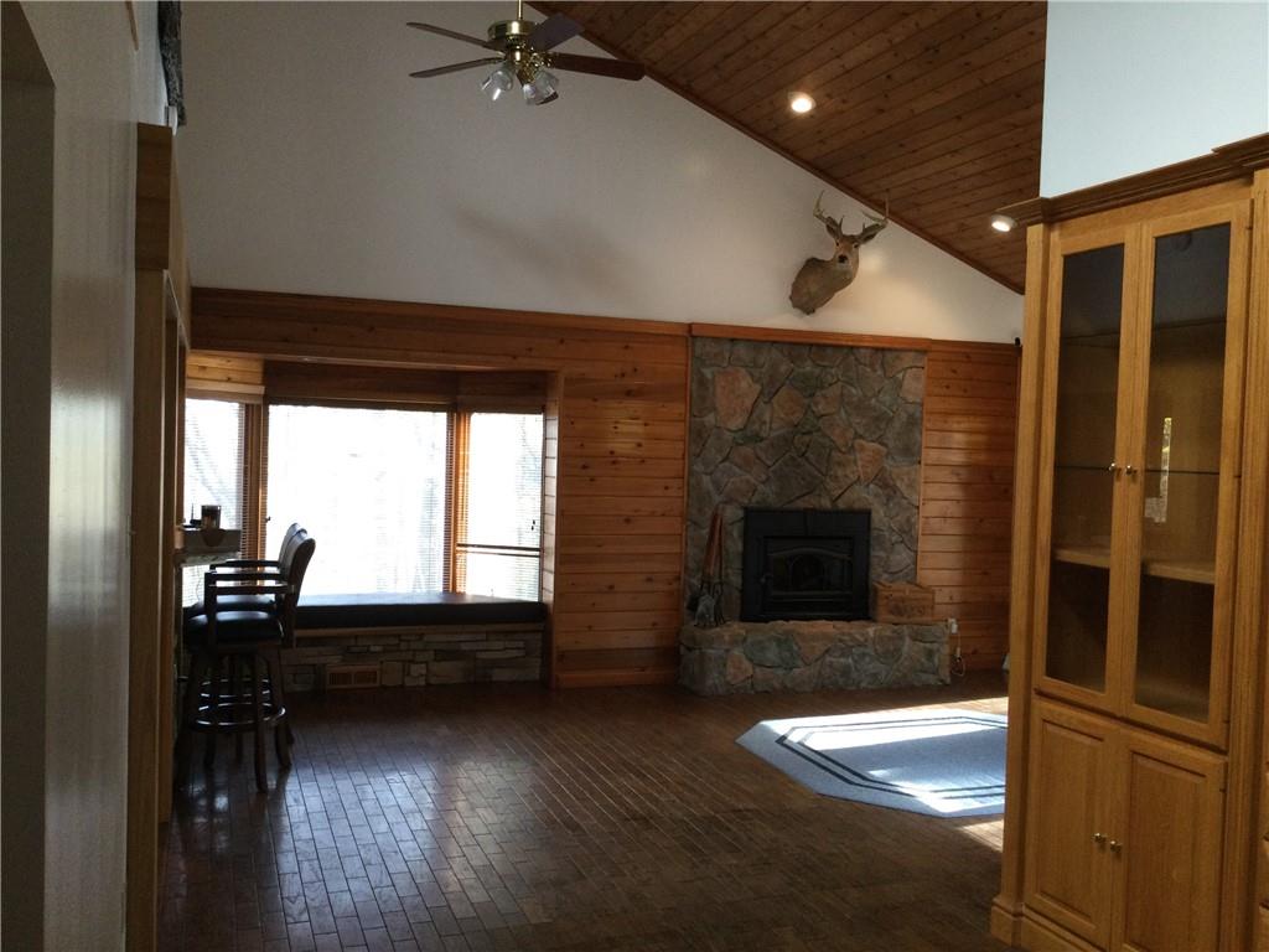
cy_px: 476
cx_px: 634
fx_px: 1136
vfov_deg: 45.4
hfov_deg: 58.4
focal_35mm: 31
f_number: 2.4
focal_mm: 3.3
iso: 80
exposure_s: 1/30
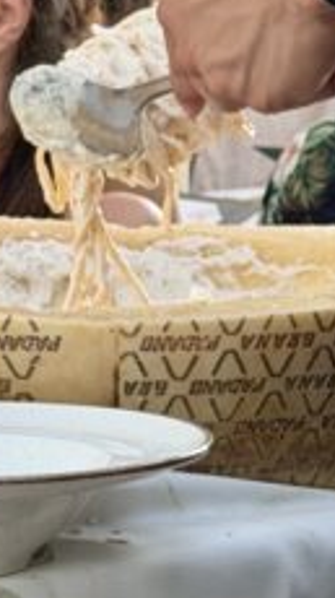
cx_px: 418
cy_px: -143
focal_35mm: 233
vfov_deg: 9.1
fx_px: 3688
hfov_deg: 5.2
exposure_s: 1/146
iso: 50
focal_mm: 6.76
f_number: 1.78
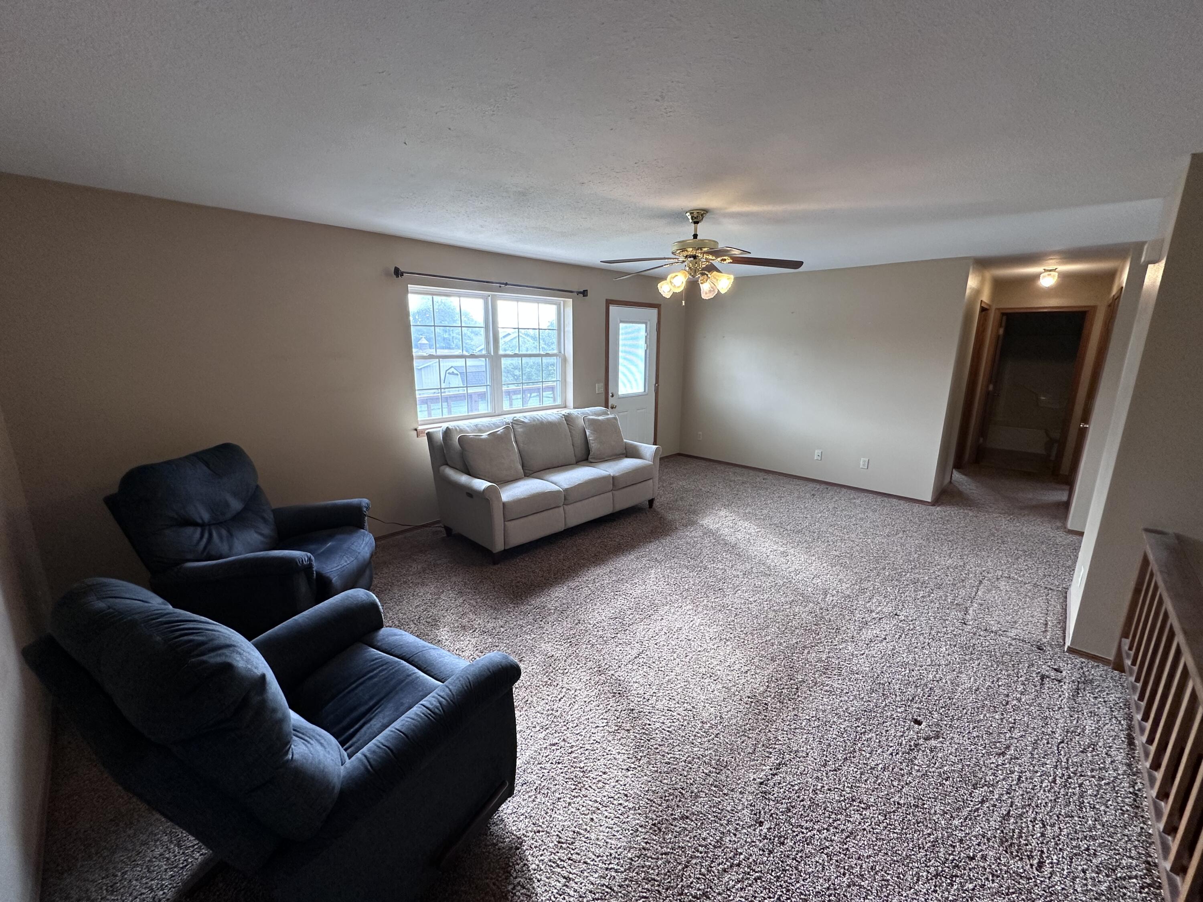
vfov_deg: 85.7
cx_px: 602
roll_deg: -1.1
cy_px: 451
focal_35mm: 14
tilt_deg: -12.9
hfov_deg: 102.1
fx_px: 487
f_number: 2.2
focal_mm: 2.22
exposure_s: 1/120
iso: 200
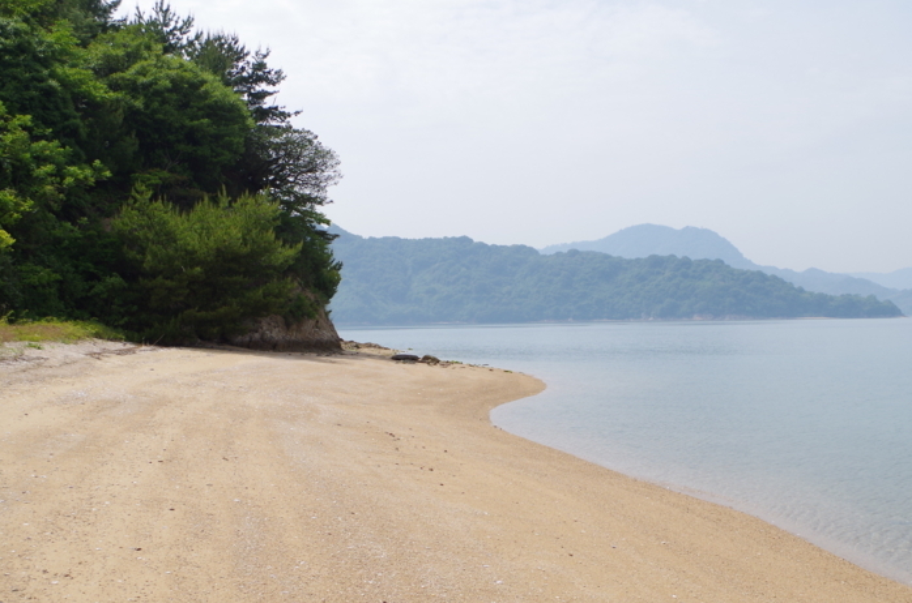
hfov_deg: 44.5
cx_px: 517
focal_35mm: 44
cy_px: 367
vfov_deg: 30.3
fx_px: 1112
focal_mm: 20
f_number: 5
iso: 100
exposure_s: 1/640
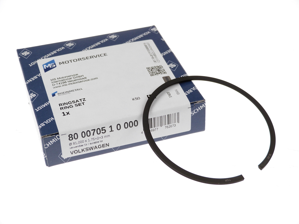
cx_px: 150
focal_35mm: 75
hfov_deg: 26.0
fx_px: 648
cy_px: 112
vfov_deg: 19.6
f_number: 3.3
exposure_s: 1/100
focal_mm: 13.5
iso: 100
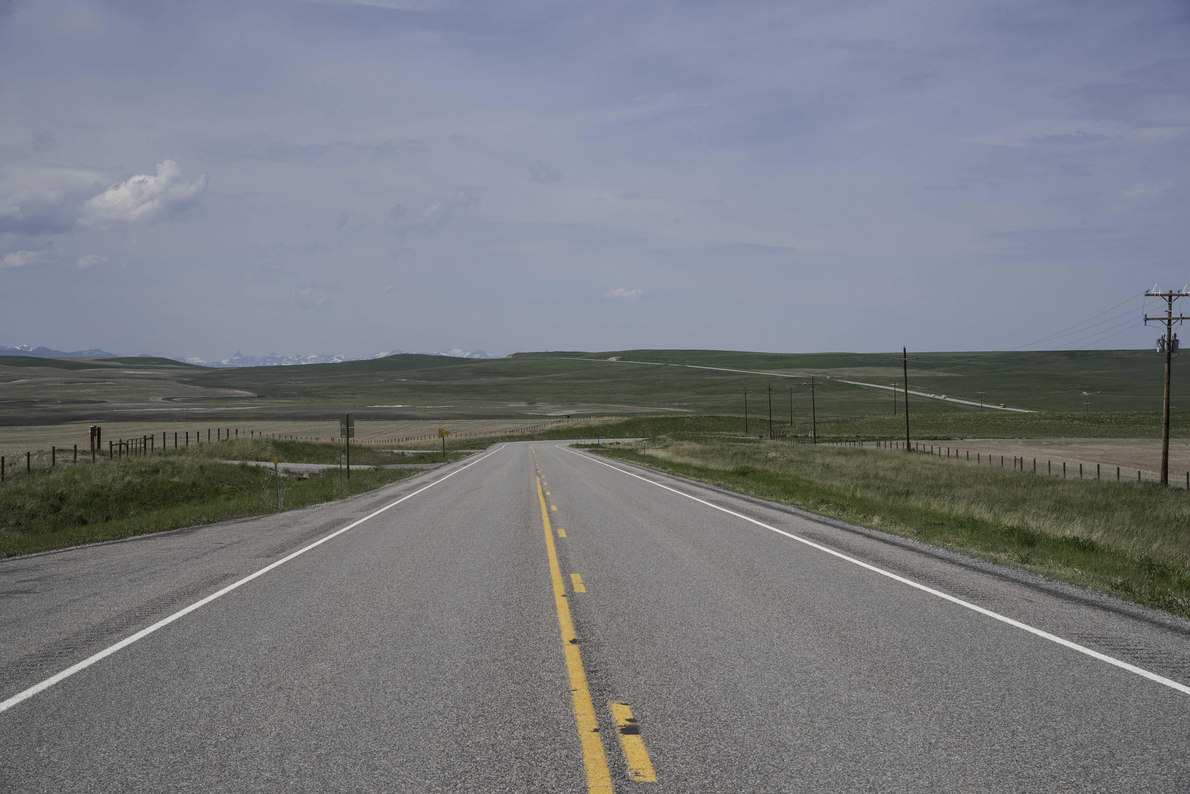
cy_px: 397
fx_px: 2182
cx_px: 595
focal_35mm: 66
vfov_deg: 20.6
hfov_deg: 30.5
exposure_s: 1/640
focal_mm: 66
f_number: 11
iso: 320
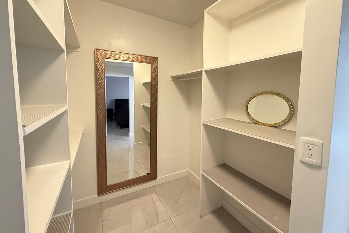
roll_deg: -0.4
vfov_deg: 77.1
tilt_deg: -3.4
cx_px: 175
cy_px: 103
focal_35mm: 15
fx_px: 145
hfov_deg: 100.4
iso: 500
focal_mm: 2.22
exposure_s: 1/60
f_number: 2.2
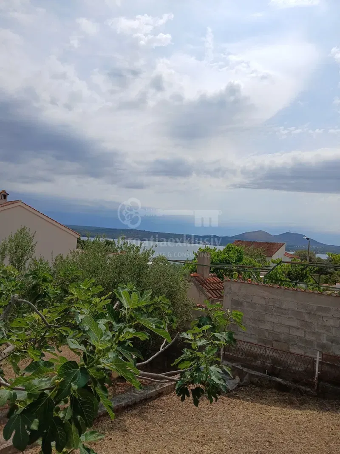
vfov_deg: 67.3
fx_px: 341
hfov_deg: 53.1
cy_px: 227
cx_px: 170
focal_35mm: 26
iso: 20
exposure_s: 1/1835
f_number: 1.8
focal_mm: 3.98
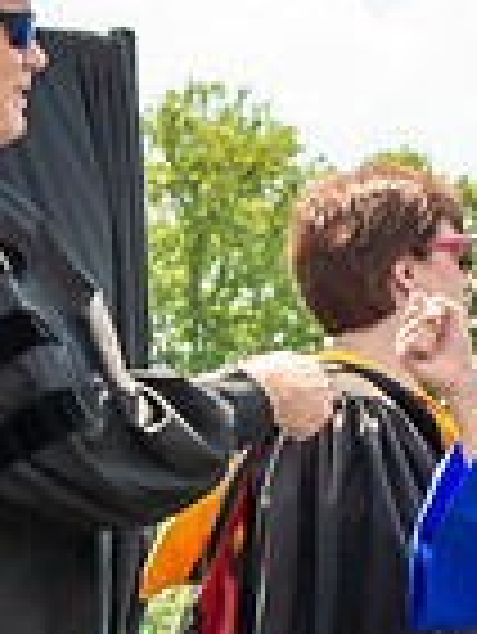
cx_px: -105
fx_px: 3210
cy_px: 959
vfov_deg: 10.9
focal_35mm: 175
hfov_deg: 8.4
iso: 200
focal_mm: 17
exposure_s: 1/800
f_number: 7.1
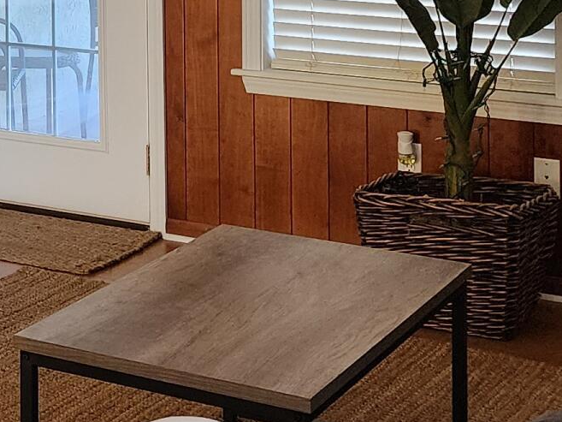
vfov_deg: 13.5
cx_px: -265
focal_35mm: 105
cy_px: -160
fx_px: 1705
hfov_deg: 17.0
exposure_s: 1/120
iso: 500
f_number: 1.8
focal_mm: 6.4
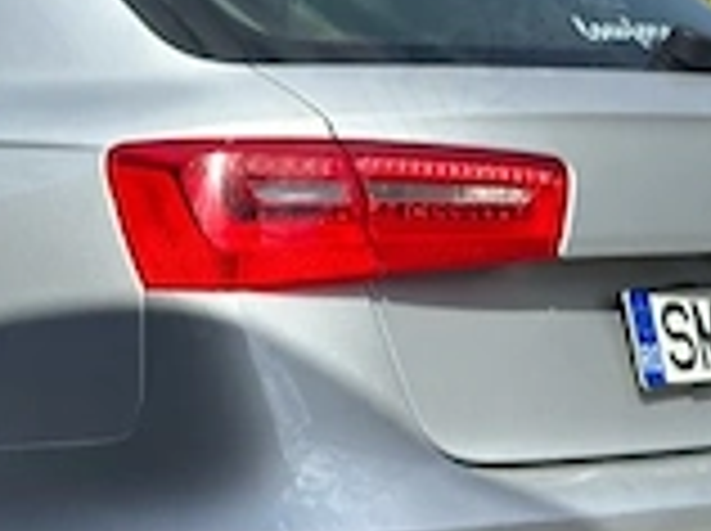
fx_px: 2420
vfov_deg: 12.5
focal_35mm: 118
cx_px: -81
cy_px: 115
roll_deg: -0.1
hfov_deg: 16.2
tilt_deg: +1.5
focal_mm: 6.76
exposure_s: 1/3484
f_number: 1.78
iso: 100
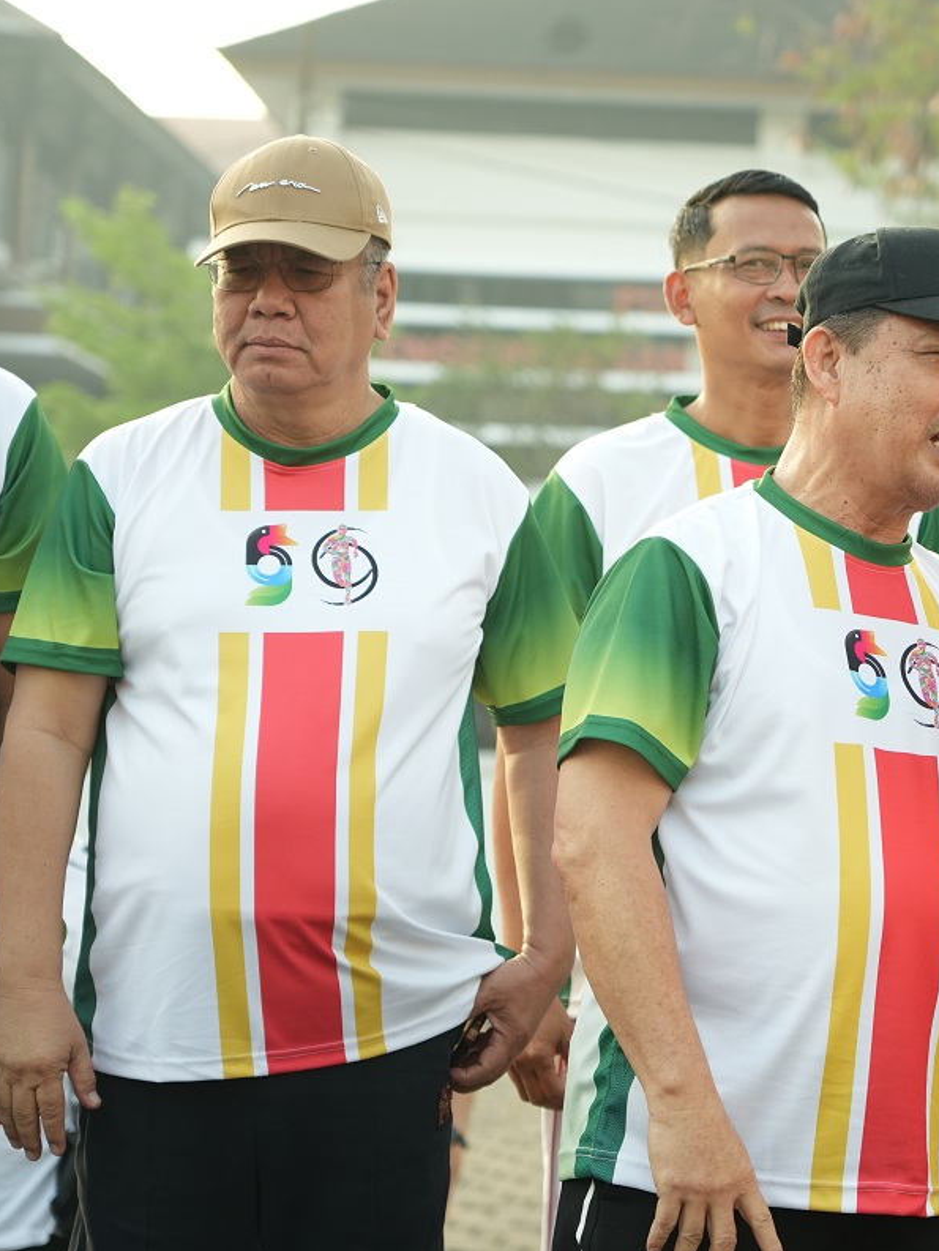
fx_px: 4050
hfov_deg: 13.2
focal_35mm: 112
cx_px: 762
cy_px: 626
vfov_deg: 17.6
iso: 1000
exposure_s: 1/500
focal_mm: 77
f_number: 4
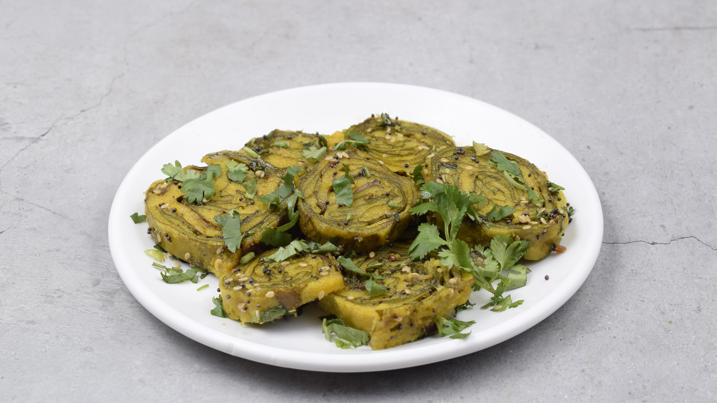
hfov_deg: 23.8
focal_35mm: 90
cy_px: 209
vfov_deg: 13.5
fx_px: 1702
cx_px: 371
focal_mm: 55
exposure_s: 1/160
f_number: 10
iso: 100
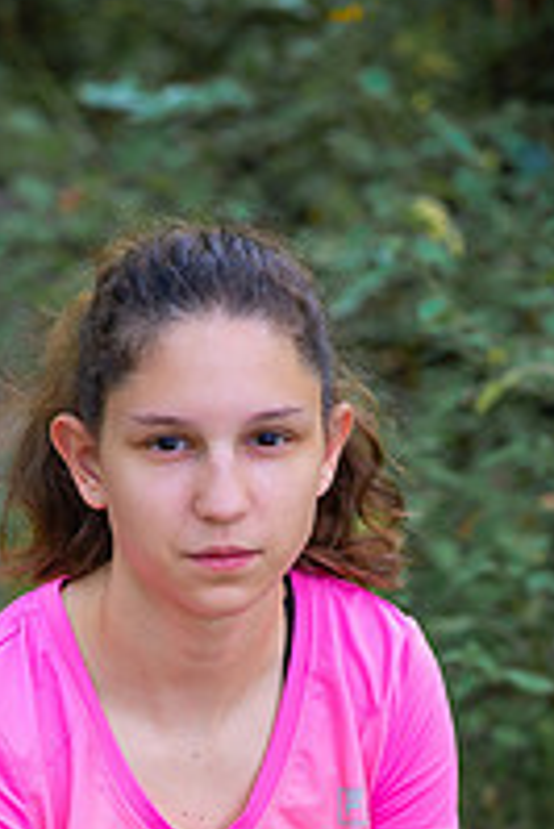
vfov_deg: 10.6
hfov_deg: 7.2
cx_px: 204
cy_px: 871
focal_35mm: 192
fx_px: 4424
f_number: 3.2
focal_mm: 85
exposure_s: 1/200
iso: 360
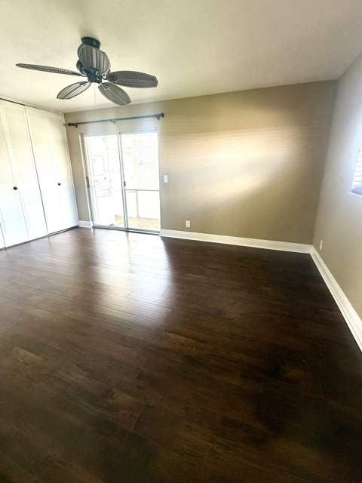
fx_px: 195
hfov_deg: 85.7
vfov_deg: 102.1
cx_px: 181
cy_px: 242
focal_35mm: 14
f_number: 2.2
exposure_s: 1/99
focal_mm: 2.22
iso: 250
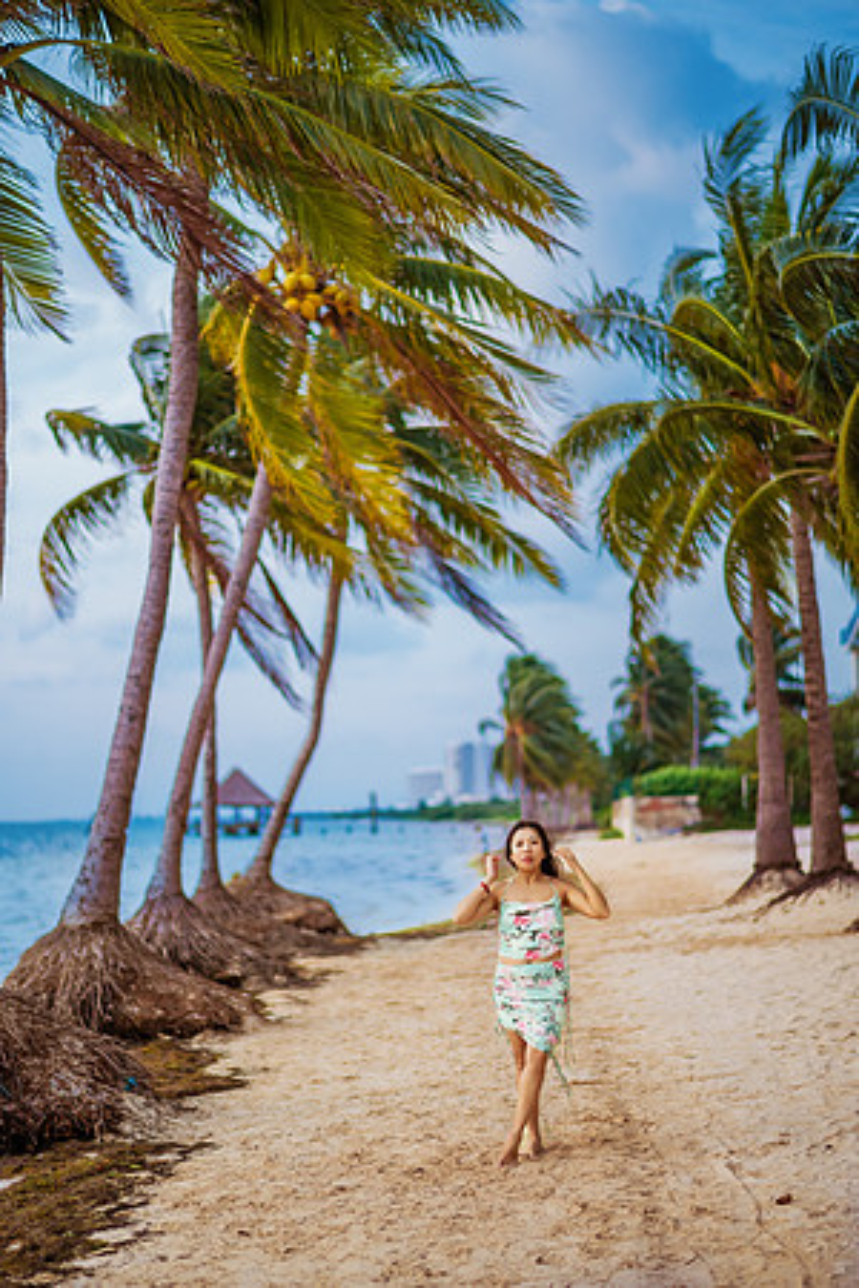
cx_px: 430
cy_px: 644
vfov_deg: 34.5
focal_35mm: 58
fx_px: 2076
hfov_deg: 23.4
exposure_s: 1/5000
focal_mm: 58
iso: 640
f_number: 1.4
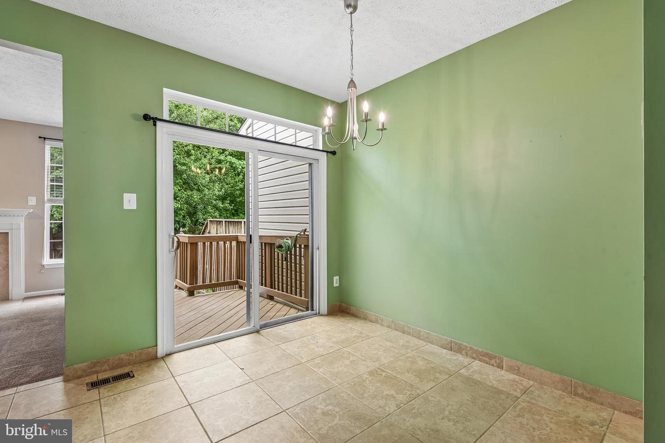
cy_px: 222
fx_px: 296
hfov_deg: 96.7
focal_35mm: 16
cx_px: 332
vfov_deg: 73.7
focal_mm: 16
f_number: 8
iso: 400
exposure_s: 1/40
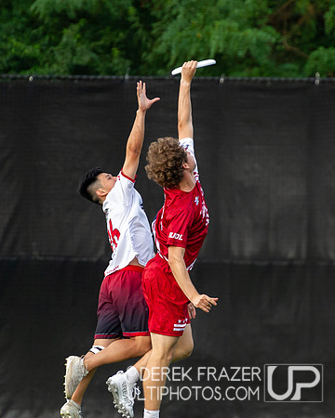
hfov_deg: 2.8
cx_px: 200
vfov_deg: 3.5
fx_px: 6841
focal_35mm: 552
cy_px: 205
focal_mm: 280
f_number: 4
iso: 2000
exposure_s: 1/1600
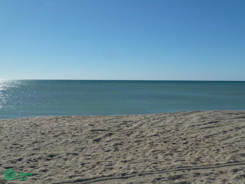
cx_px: 122
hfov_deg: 50.1
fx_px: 262
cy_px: 92
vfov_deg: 38.7
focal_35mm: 37
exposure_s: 1/800
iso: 80
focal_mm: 6.1
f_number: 5.6
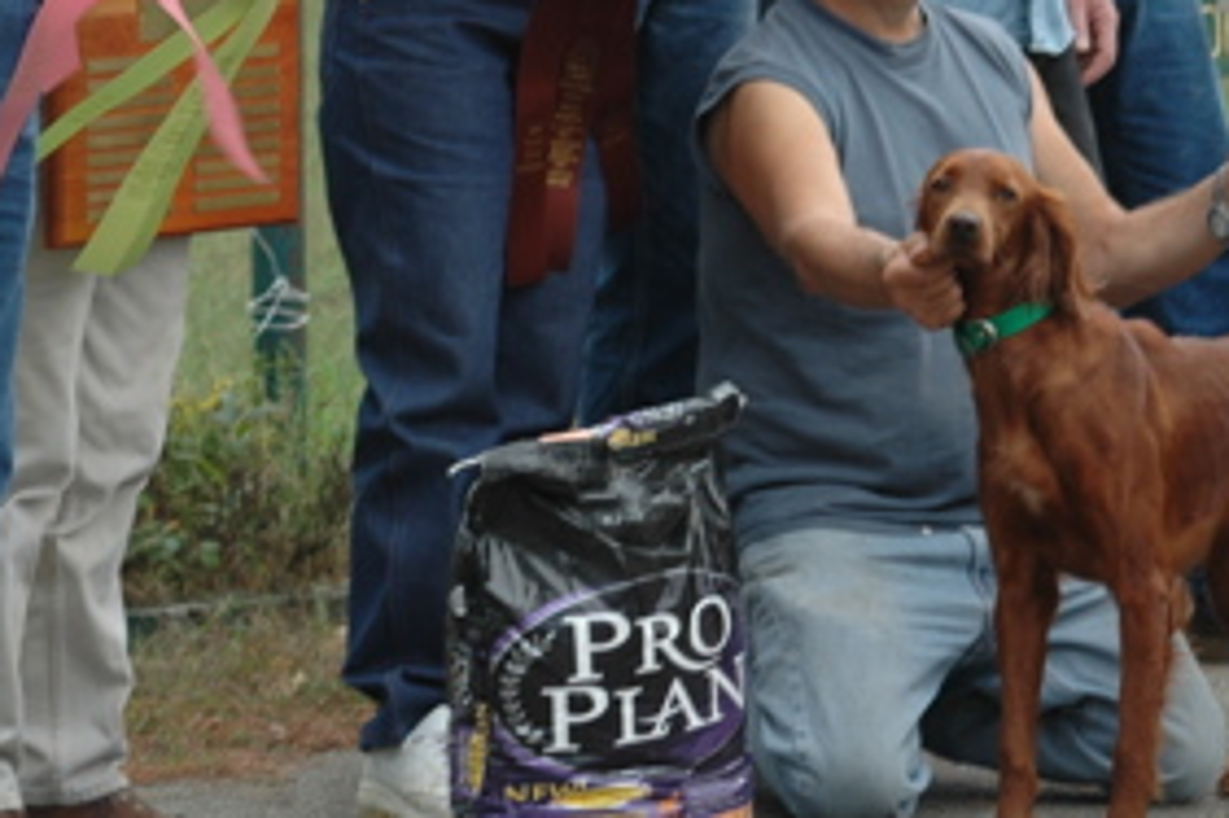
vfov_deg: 4.9
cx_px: 831
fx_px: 9553
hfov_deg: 7.4
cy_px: -98
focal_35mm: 280
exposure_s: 1/125
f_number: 5.6
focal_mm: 82
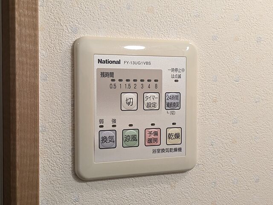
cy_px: 102
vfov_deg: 28.6
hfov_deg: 37.5
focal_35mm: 51
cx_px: 136
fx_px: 402
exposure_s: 1/120
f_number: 1.89
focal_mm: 5.43
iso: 195
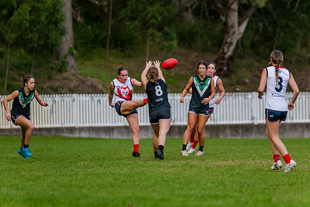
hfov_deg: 4.7
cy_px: 104
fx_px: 3792
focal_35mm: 440
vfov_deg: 3.1
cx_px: 159
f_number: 4.5
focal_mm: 420
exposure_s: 1/2000
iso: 800
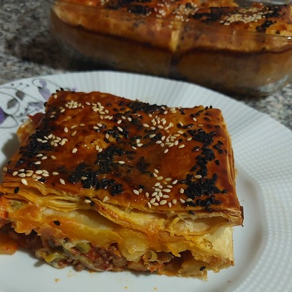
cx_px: 121
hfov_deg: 38.2
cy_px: 213
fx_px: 420
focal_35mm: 44
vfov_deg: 37.6
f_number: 1.8
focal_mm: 4.6
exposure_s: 1/25
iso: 400
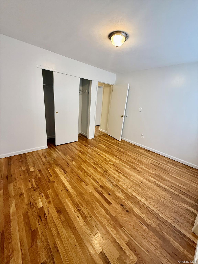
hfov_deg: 85.7
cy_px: 132
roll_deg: -5.6
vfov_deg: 102.1
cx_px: 99
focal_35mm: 14
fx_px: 107
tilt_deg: -15.9
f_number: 2.2
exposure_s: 1/60
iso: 200
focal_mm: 2.22
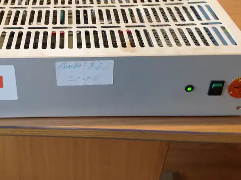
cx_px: 69
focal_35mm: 56
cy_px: 70
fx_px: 389
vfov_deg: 25.9
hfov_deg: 33.9
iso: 80
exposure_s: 1/15
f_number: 2.4
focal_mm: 4.28
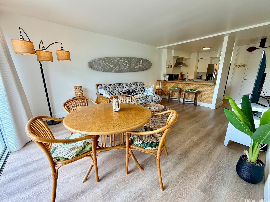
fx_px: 109
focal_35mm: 14
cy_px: 101
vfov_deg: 85.7
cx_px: 135
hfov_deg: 102.1
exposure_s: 1/120
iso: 50
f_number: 2.2
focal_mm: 2.22
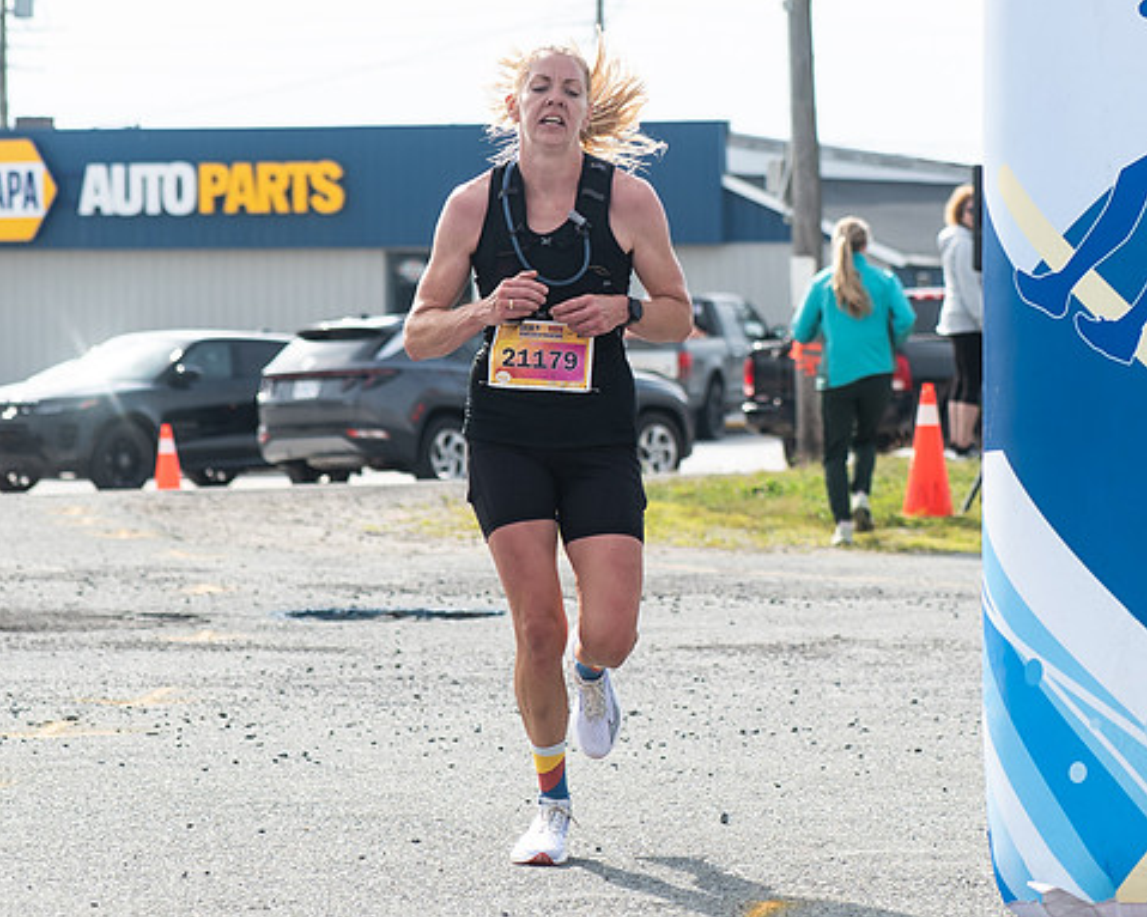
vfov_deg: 8.4
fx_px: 6245
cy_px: 238
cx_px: 596
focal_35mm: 184
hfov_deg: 10.5
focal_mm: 80
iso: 250
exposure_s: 1/1600
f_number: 4.5
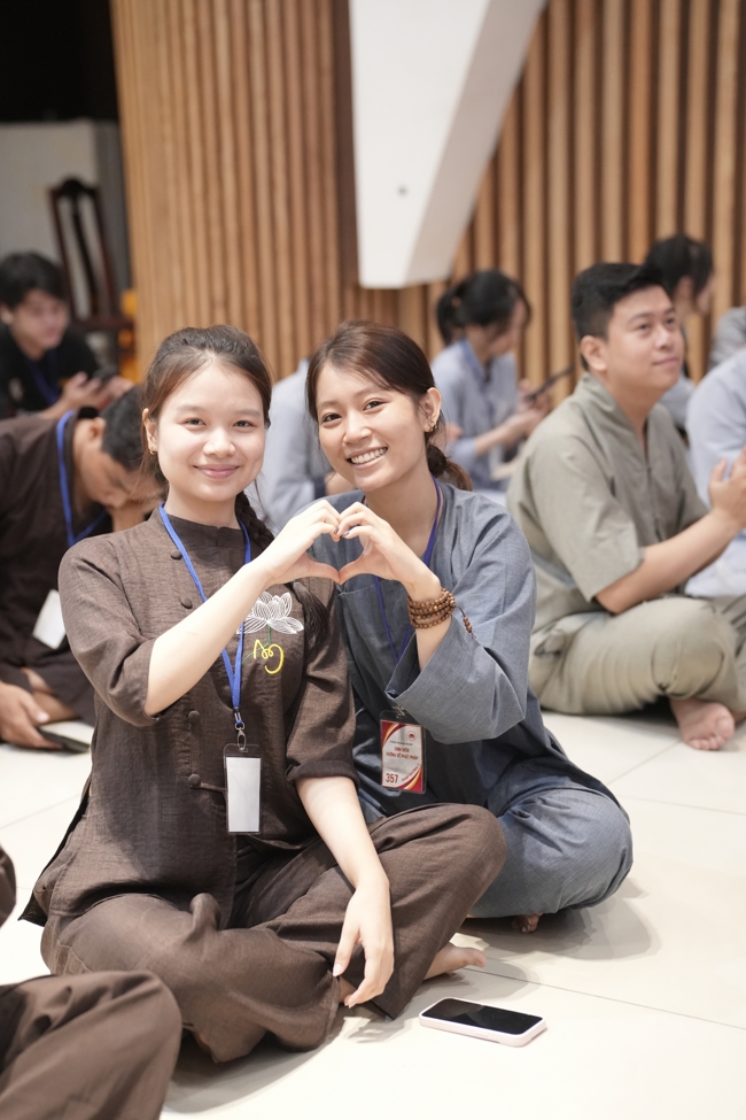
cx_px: 373
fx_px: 2176
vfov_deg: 28.8
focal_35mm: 70
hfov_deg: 19.5
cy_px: 560
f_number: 2.8
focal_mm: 70
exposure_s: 1/160
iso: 4000
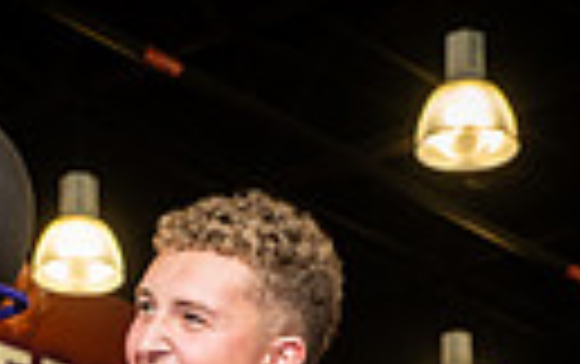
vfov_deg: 7.4
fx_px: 2580
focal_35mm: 163
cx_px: 283
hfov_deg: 12.8
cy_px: 989
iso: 500
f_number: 5.6
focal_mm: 46
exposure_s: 1/250
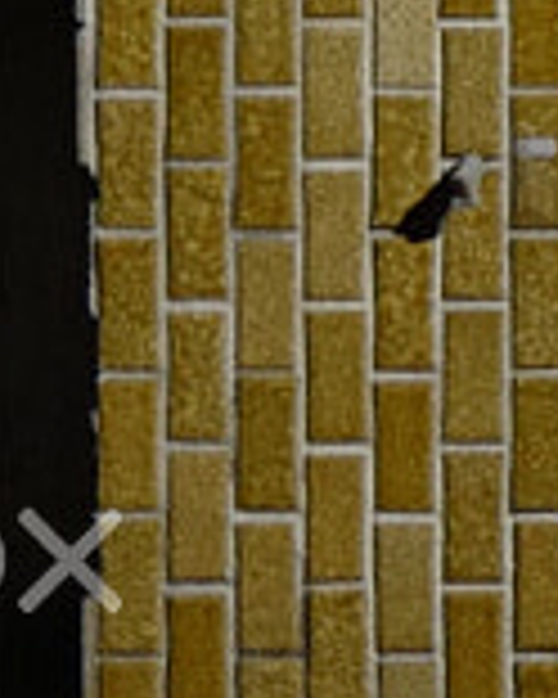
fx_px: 5615
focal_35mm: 272
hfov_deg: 4.9
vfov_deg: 6.6
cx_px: 2606
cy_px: -1200
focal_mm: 28
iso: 1000
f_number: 1.7
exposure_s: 1/80
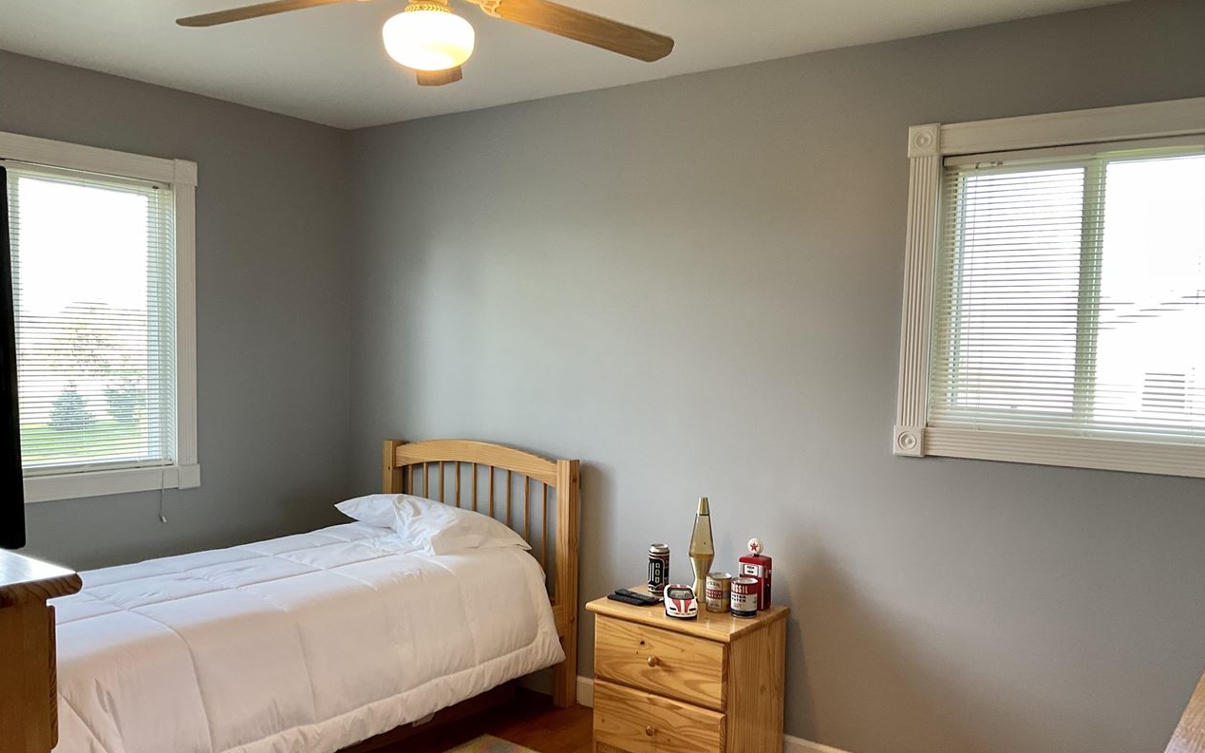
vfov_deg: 40.5
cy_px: 418
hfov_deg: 61.2
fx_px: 1018
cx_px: 602
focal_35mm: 31
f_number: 1.8
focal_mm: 3
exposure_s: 1/50
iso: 50
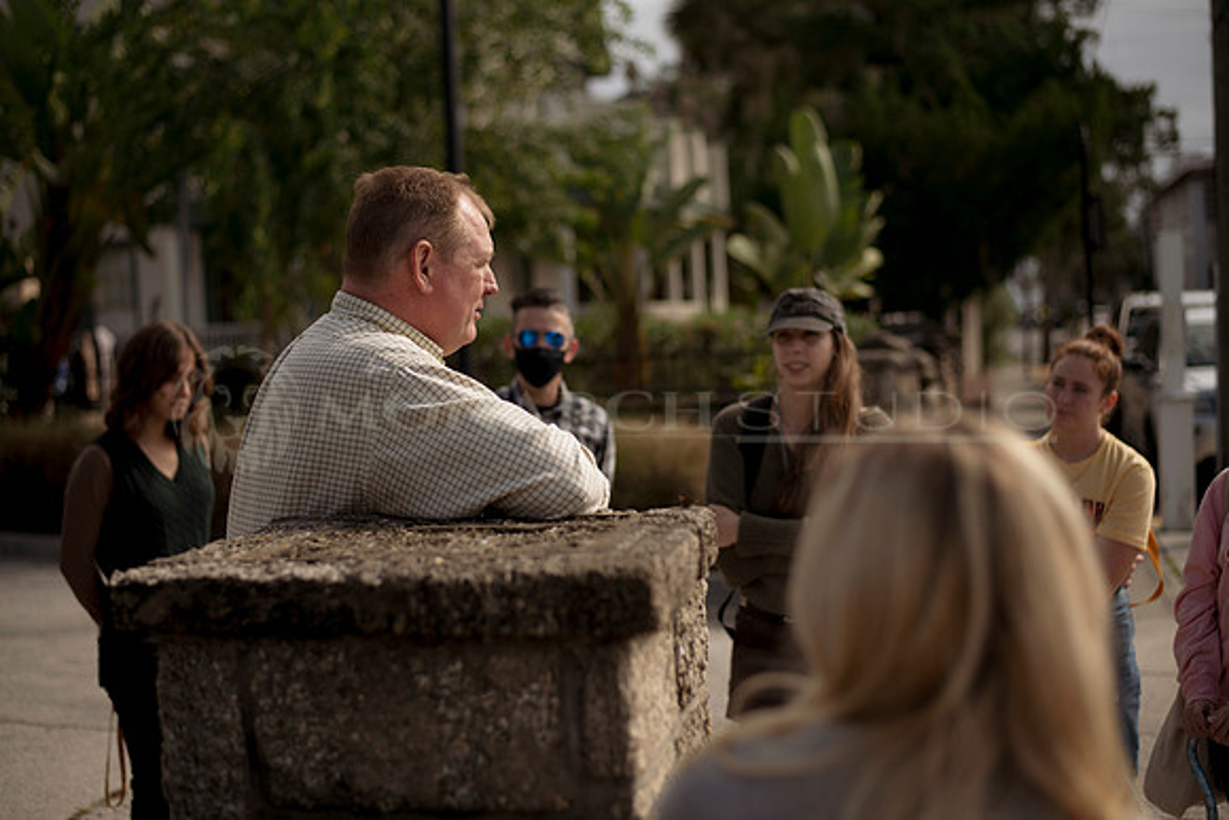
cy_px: 410
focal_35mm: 50
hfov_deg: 39.6
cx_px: 614
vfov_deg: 27.0
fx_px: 1707
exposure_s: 1/1000
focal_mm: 50
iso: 31
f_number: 2.2
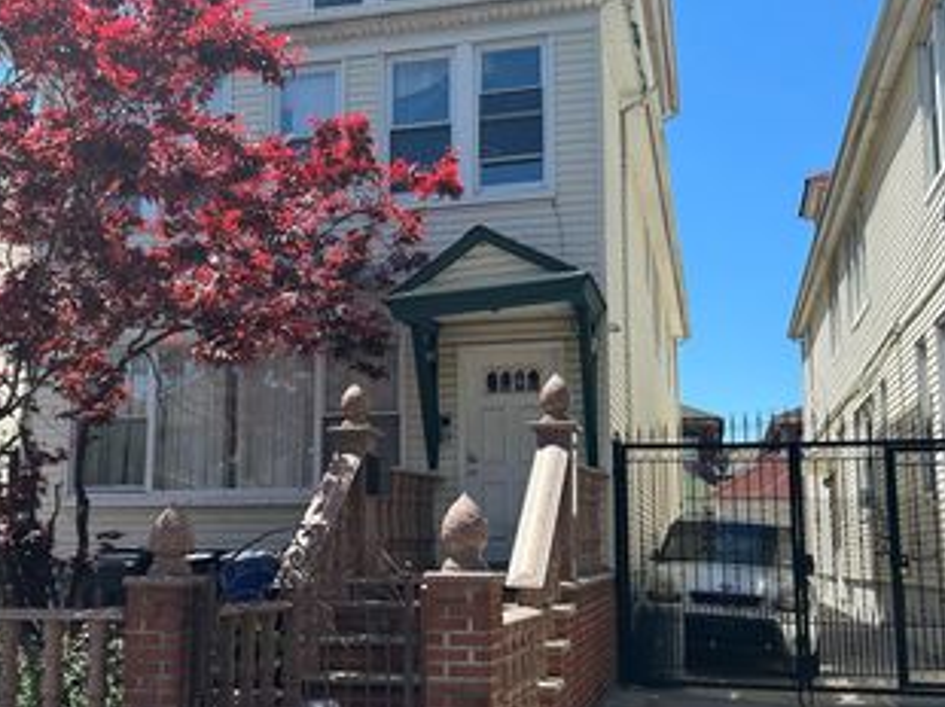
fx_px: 1146
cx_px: 421
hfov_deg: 44.8
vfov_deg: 34.3
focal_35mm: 42
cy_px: 373
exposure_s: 1/2252
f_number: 1.5
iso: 50
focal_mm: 5.7
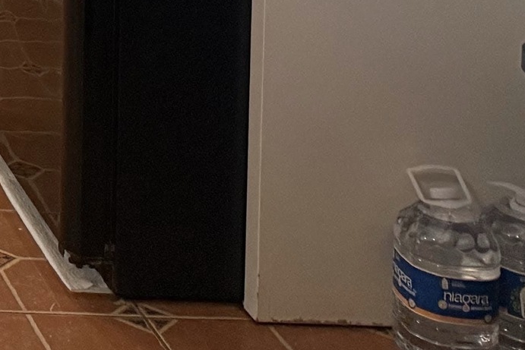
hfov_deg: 15.0
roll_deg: -0.5
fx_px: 1619
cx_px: -523
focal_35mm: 111
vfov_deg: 10.5
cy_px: -506
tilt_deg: -0.6
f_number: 1.78
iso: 320
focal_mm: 6.76
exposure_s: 1/60
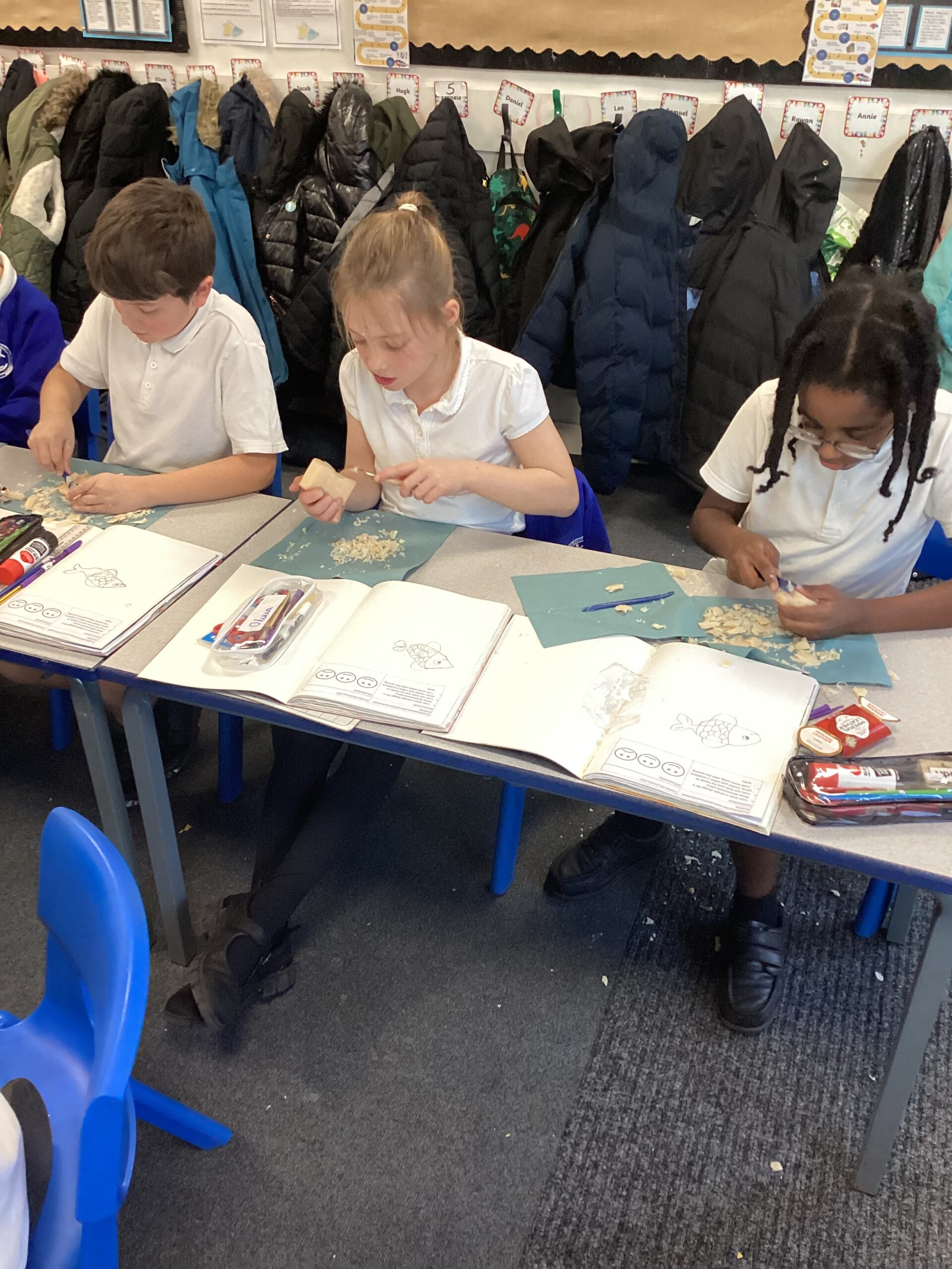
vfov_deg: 58.4
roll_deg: -0.2
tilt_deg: -34.9
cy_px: 634
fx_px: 1137
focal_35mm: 31
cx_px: 476
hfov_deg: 45.4
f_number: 2.4
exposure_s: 1/60
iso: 160
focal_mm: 3.3
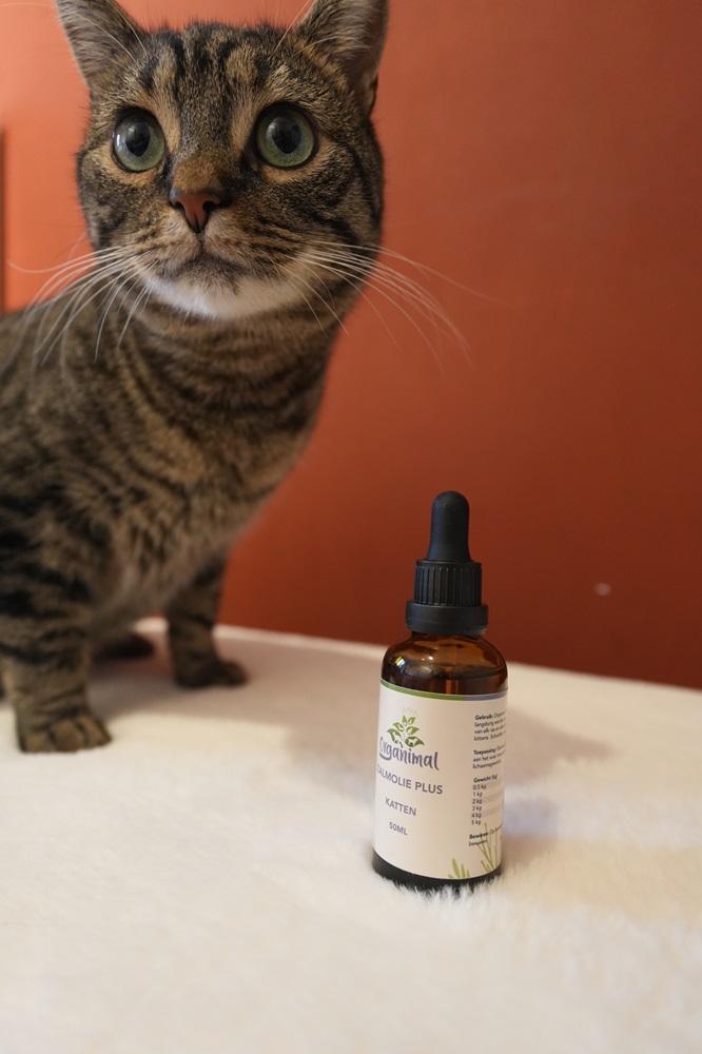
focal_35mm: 23
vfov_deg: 76.1
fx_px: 673
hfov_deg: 55.1
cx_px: 351
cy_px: 527
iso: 3200
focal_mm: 23
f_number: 4
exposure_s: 1/60
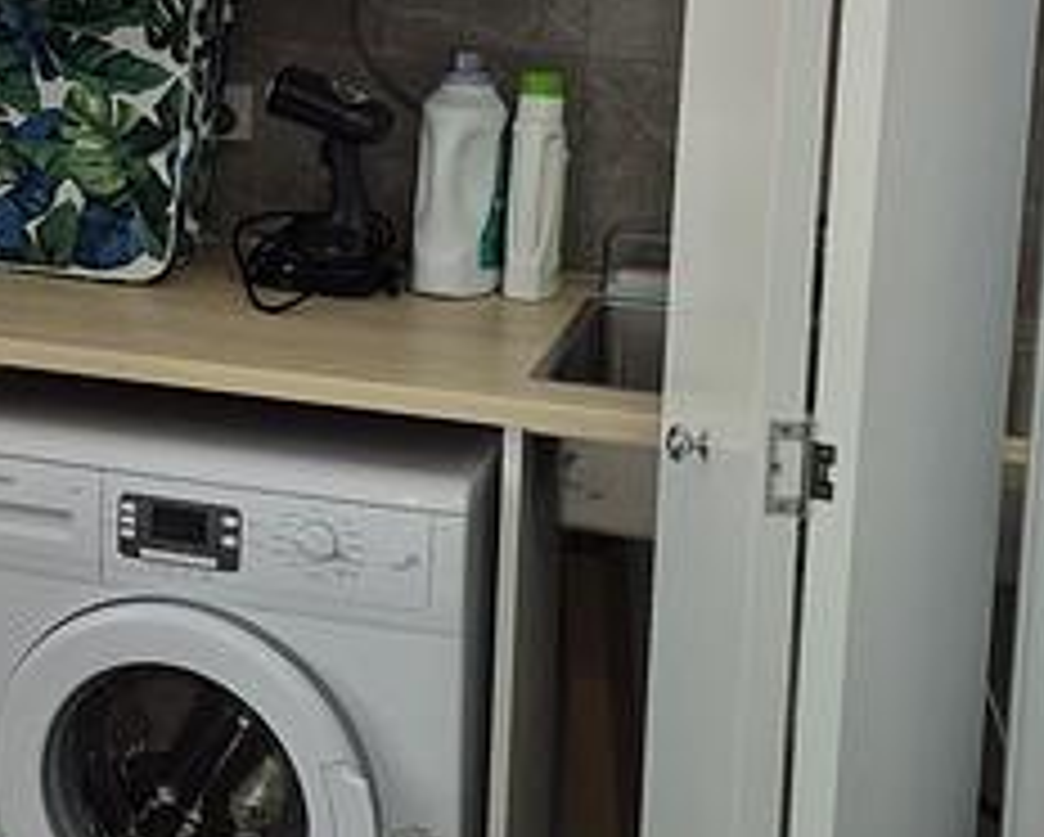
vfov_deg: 24.6
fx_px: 1855
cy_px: 74
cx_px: -144
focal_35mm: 60
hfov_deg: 28.2
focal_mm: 5.4
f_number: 1.8
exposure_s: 1/100
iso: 50
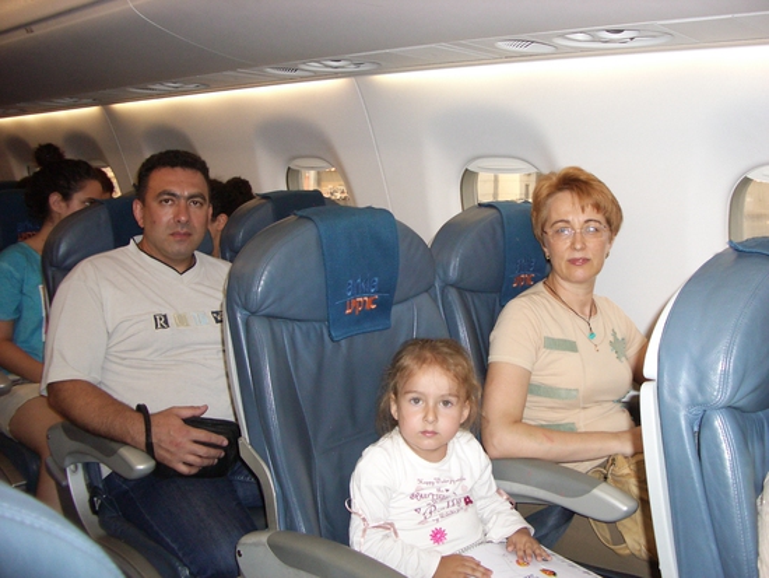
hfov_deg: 52.6
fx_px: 778
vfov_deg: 40.7
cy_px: 289
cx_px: 384
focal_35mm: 35
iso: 200
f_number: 2.6
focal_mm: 5.8
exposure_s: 1/60
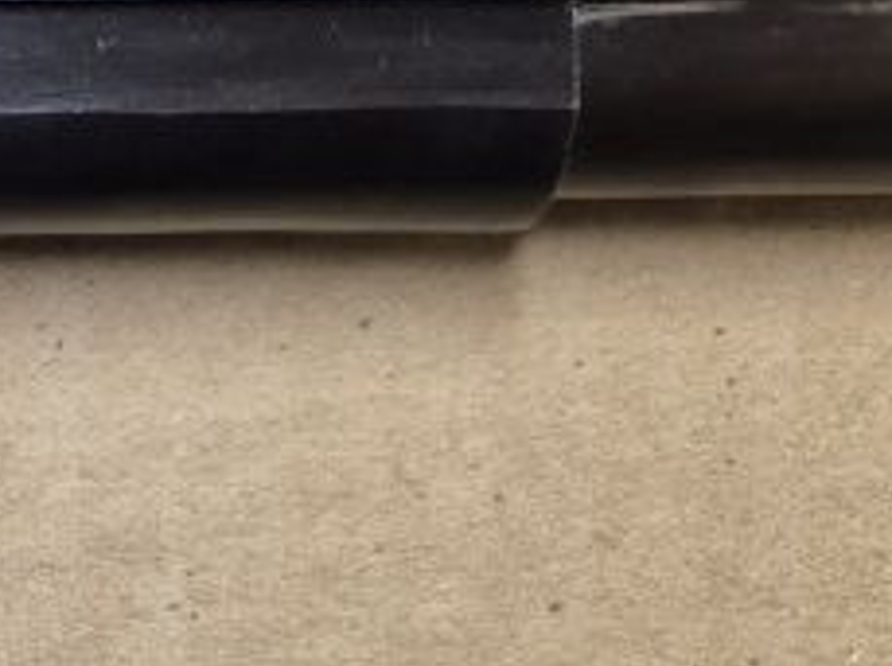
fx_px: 2650
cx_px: -467
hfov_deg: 17.2
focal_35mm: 103
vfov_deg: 14.1
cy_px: 639
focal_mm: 5.4
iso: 160
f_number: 1.8
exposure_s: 1/100
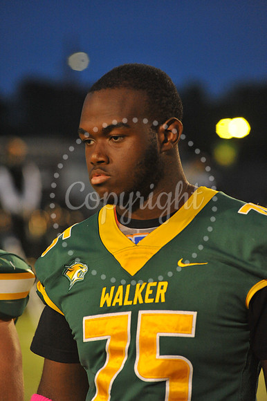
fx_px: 2227
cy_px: 200
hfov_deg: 6.9
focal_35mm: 200
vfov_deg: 10.3
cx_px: 134
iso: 4000
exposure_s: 1/200
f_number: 5.6
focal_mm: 200
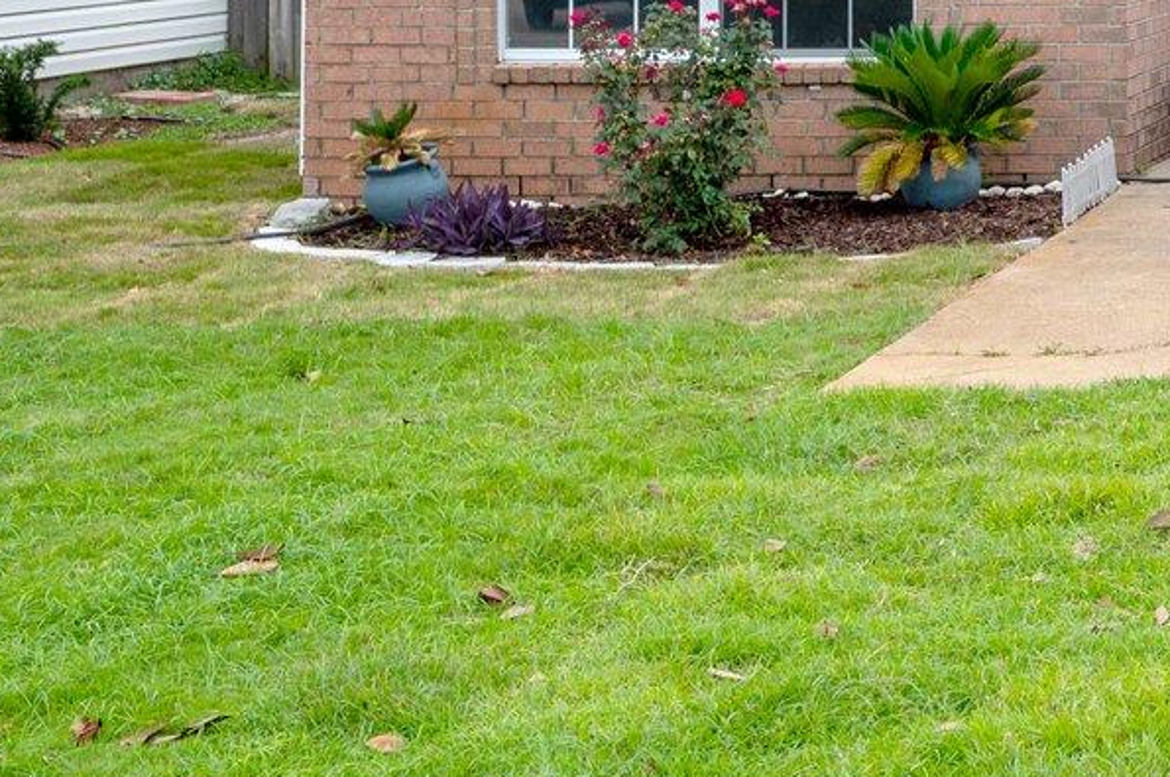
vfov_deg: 14.1
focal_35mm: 95
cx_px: 1705
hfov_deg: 19.1
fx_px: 3074
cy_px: -61
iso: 100
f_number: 9
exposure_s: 1/125
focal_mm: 27.5
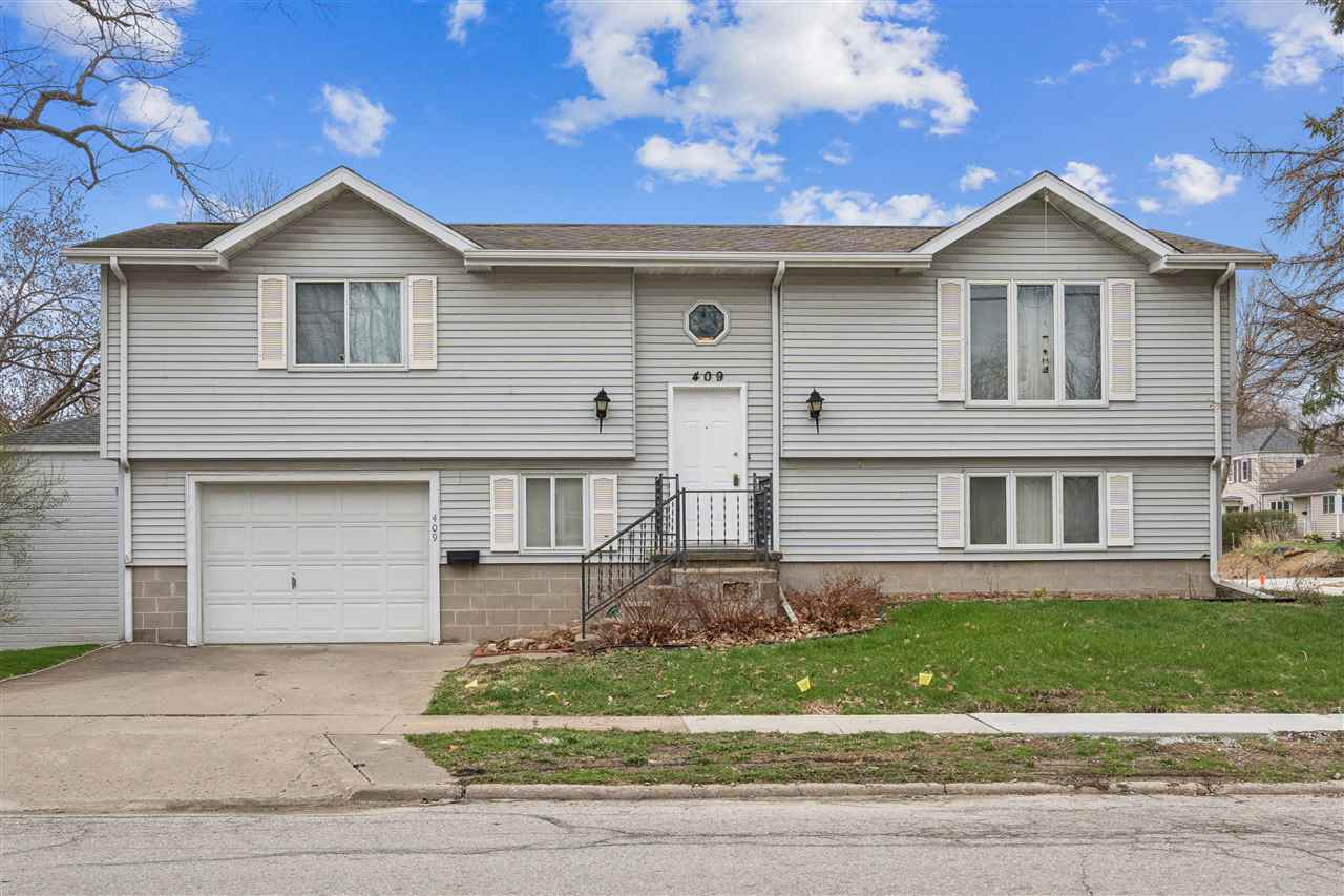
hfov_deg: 49.6
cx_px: 672
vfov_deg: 34.2
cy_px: 448
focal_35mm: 39
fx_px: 1456
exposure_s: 1/640
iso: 400
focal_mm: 26
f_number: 9
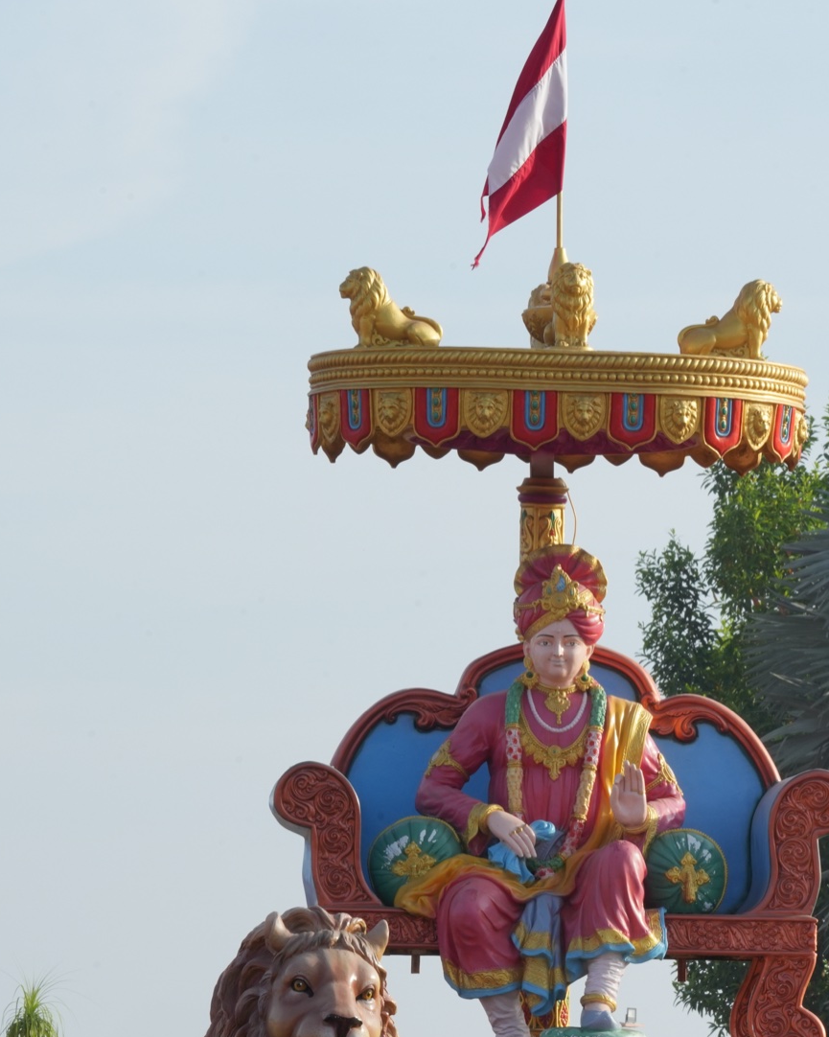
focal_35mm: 347
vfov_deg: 5.6
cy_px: 592
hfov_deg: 4.5
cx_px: 576
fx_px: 10647
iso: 400
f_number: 22
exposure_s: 1/100
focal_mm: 200
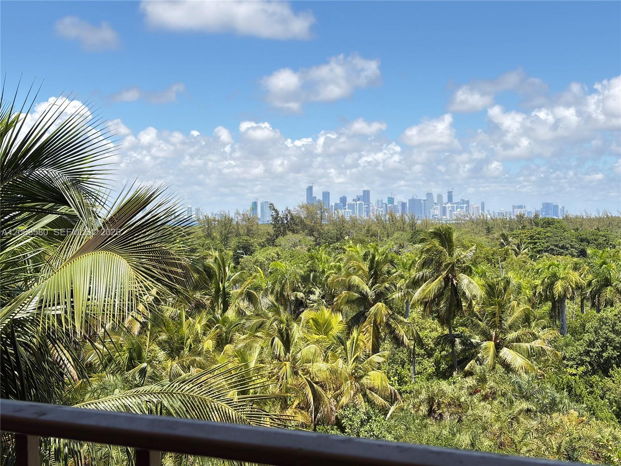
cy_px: 233
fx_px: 933
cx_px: 310
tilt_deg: -0.4
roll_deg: +1.8
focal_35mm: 52
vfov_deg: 28.0
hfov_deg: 36.8
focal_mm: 5.96
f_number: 1.6
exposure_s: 1/1709
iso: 50
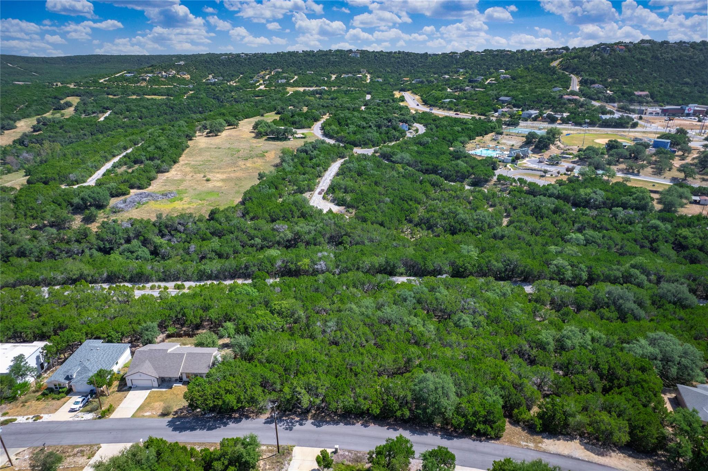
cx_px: 354
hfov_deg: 78.6
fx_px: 432
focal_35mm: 22
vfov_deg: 57.2
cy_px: 236
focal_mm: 8.38
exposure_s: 1/1600
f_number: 2.8
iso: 120
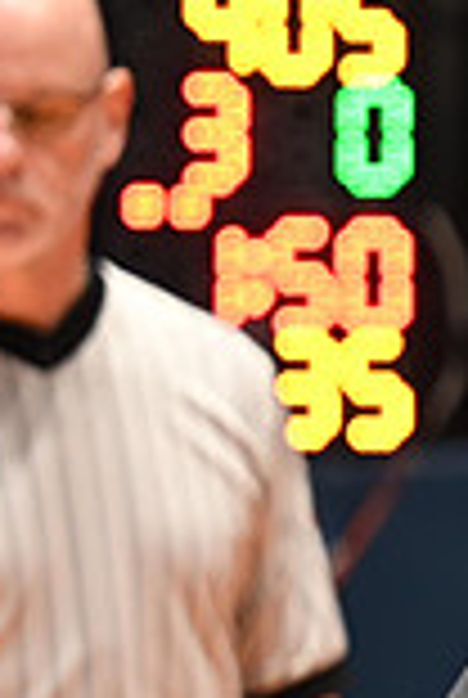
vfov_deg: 2.9
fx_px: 13550
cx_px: 1238
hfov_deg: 2.0
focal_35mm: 698
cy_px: 471
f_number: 2.8
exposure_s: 1/120
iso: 720
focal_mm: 125
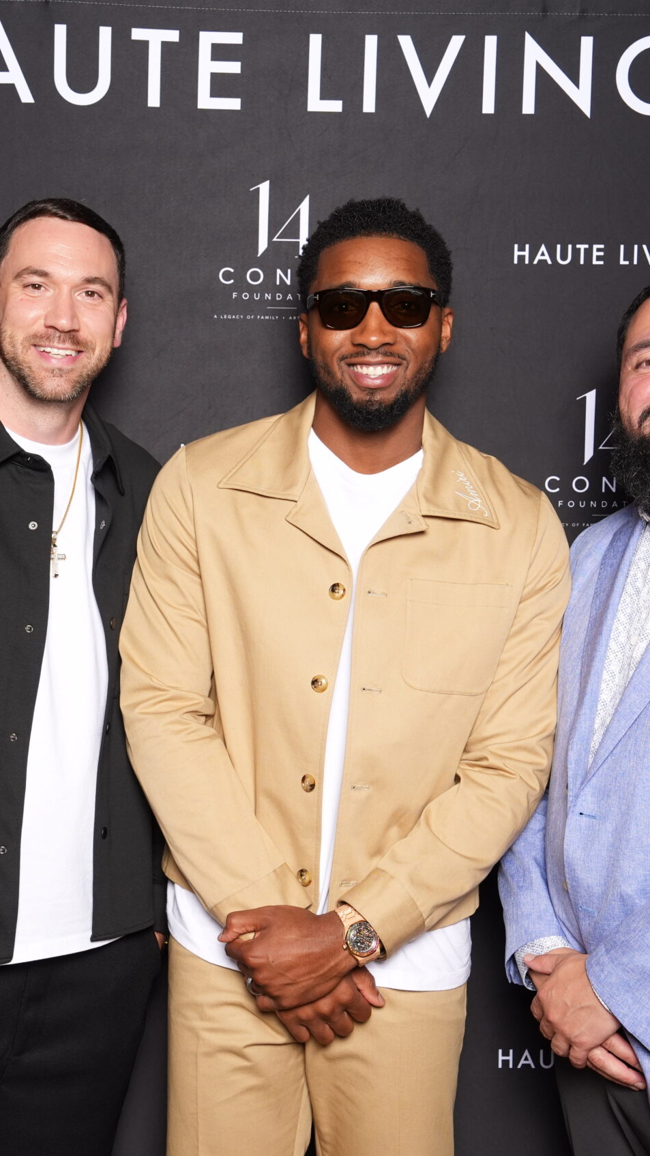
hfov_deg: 21.0
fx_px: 1746
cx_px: 203
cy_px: 580
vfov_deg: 36.6
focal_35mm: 57
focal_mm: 36
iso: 1000
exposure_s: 1/200
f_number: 5.6
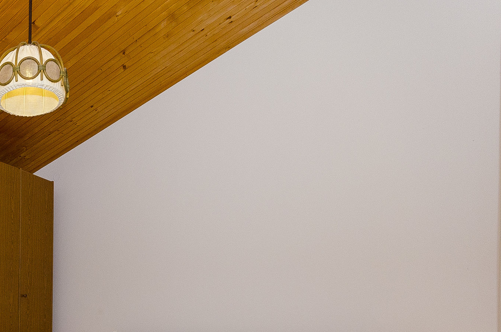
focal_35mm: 31
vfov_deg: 38.4
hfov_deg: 48.3
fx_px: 431
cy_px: 315
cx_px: -13
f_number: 8
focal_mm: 10
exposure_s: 1/160
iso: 200
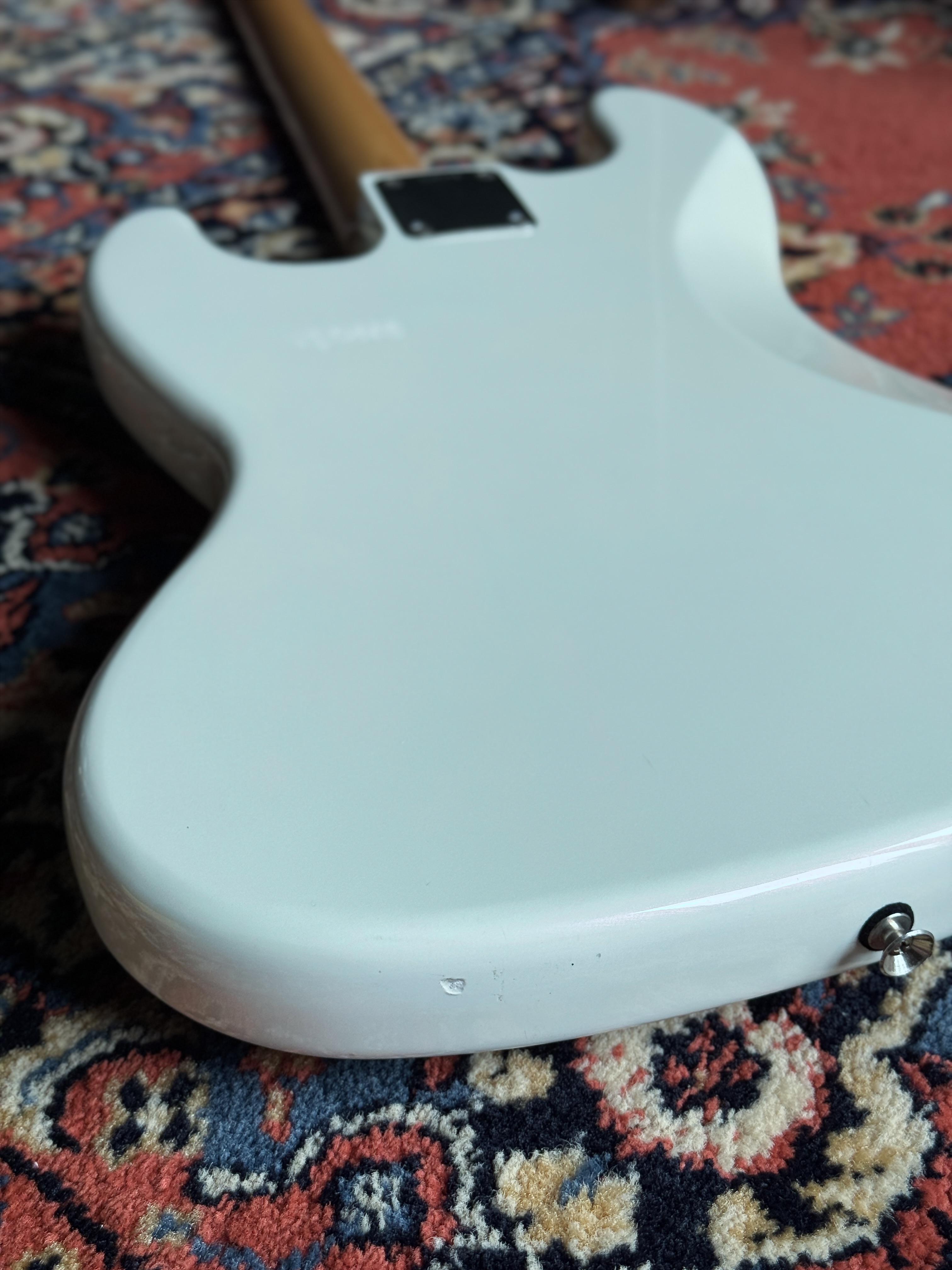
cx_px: 476
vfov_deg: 39.7
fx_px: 1760
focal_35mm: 48
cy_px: 635
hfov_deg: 30.3
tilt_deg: -34.4
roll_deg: +2.2
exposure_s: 1/121
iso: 100
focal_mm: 6.76
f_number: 1.78
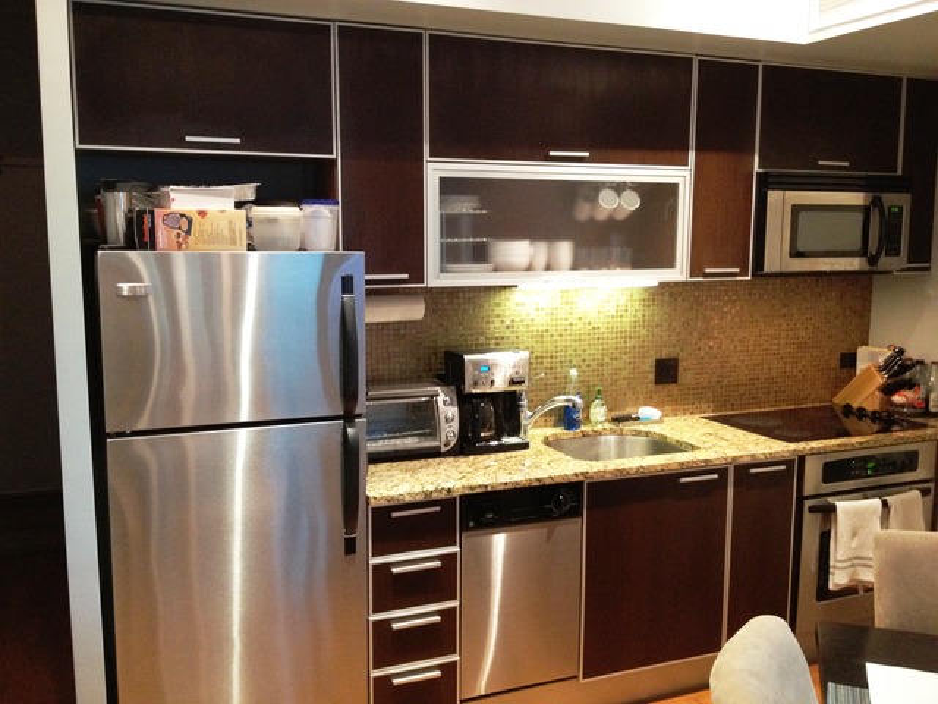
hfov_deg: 52.6
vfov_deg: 40.7
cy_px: 352
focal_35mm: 35
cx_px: 469
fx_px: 948
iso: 400
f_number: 2.4
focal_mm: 4.28
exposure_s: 1/20
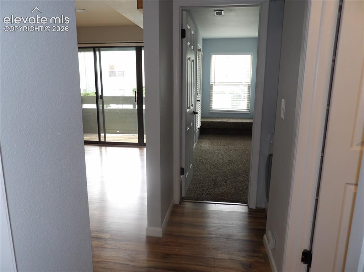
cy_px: 136
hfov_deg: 71.6
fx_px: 252
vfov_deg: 56.8
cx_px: 182
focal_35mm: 24
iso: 100
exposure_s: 1/49
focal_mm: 4.3
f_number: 2.8
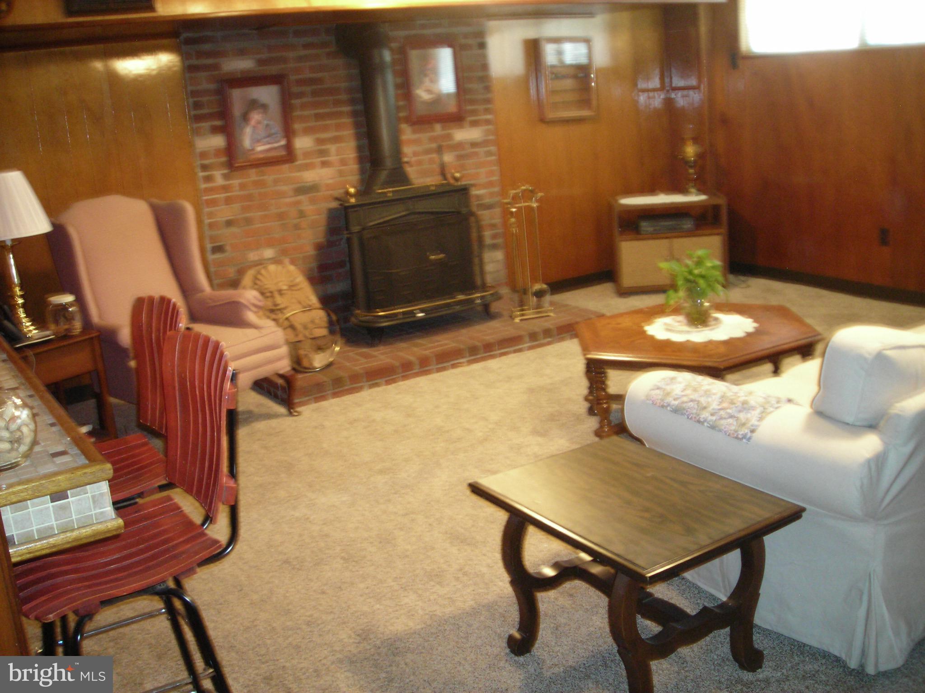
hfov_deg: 49.0
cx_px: 462
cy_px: 346
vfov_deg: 37.7
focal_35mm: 38
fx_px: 1015
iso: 200
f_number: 3.2
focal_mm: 6.3
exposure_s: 1/3.5
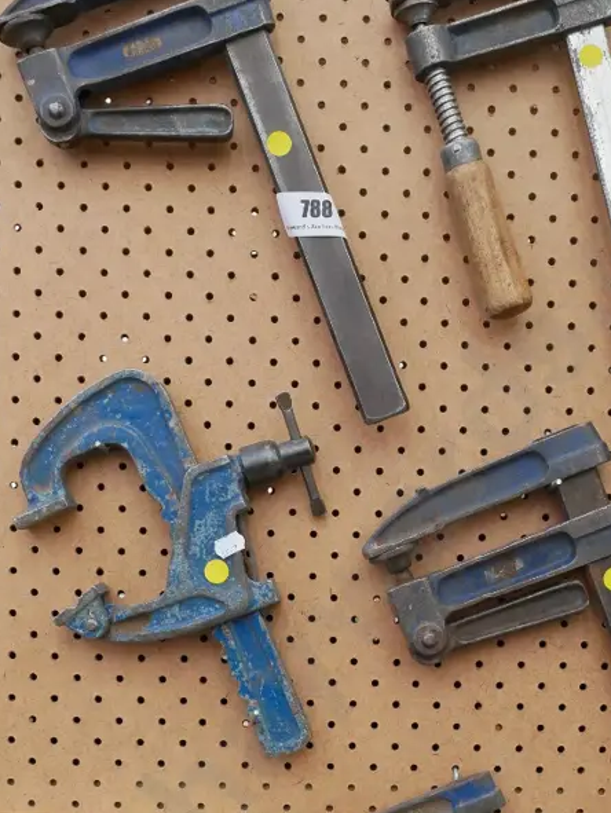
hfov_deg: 28.0
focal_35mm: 52
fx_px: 1222
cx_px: 380
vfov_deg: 36.2
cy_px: 571
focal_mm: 15
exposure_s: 1/50
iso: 3200
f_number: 5.6
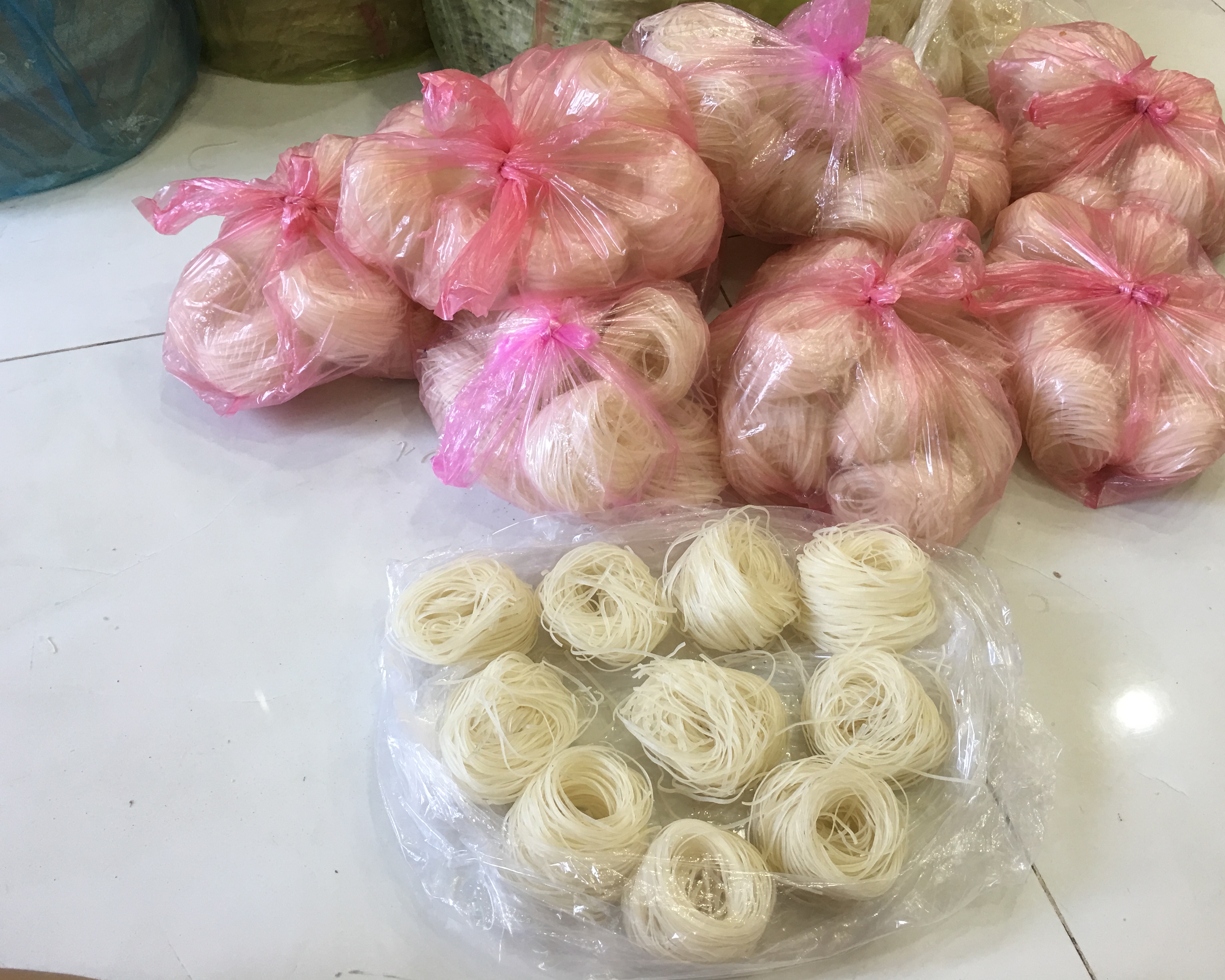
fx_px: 1124
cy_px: 483
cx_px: 645
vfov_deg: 47.1
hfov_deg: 57.2
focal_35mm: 31
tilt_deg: -50.3
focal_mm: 4.15
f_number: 2.2
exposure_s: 1/17
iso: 40
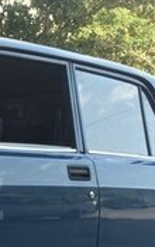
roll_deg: -1.1
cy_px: 199
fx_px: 777
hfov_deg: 10.6
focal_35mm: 115
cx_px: -141
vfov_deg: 18.0
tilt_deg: -2.7
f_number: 2.2
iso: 32
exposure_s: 1/436
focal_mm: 4.15
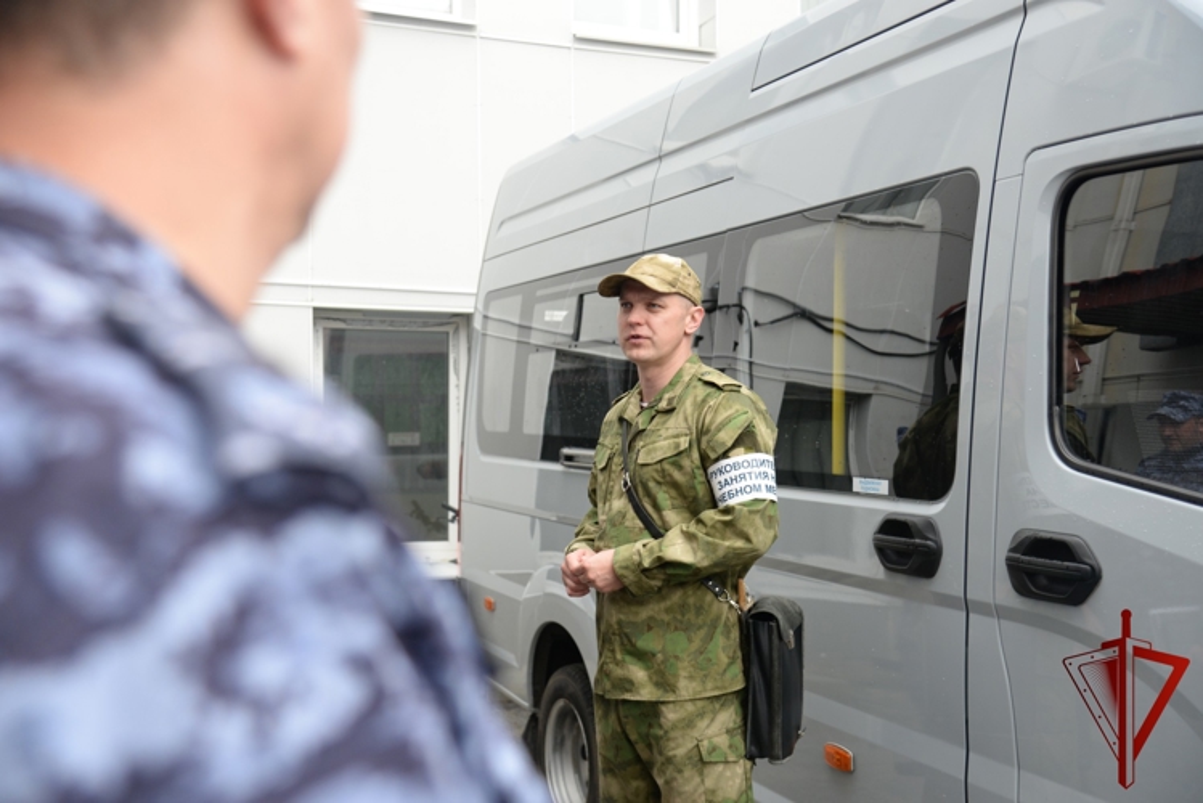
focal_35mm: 44
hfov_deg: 44.5
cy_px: 402
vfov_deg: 30.5
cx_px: 602
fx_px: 1471
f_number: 4
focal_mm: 44
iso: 640
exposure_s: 1/400
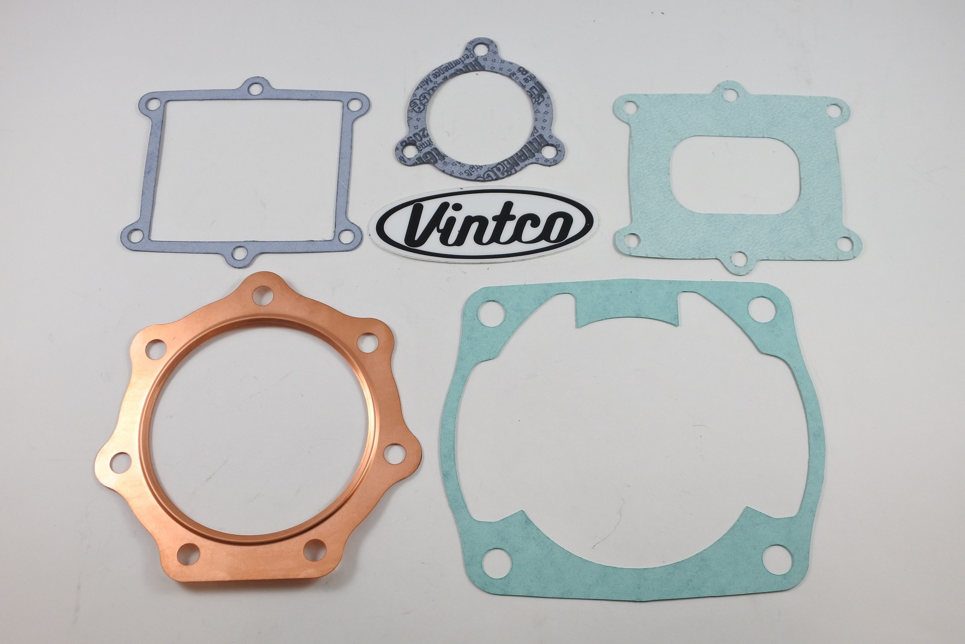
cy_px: 322
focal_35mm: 36
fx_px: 965
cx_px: 482
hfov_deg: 53.1
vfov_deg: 36.9
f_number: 4
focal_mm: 13.7
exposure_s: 1/160
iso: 400
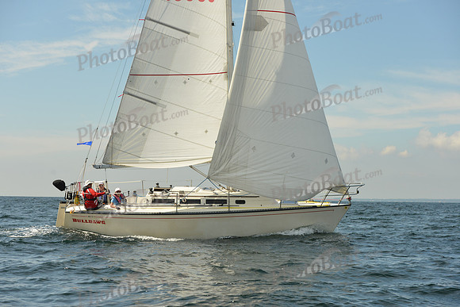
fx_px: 895
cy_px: 154
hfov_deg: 28.8
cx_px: 230
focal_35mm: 70
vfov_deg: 19.5
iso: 320
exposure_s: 1/1600
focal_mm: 70
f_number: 7.1
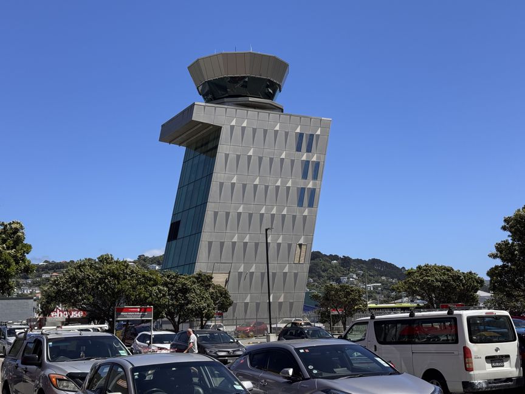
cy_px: 197
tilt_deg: +8.1
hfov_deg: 39.7
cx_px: 262
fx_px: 728
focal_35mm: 48
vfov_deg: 30.3
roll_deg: +2.2
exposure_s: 1/4975
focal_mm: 6.76
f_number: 1.78
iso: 64
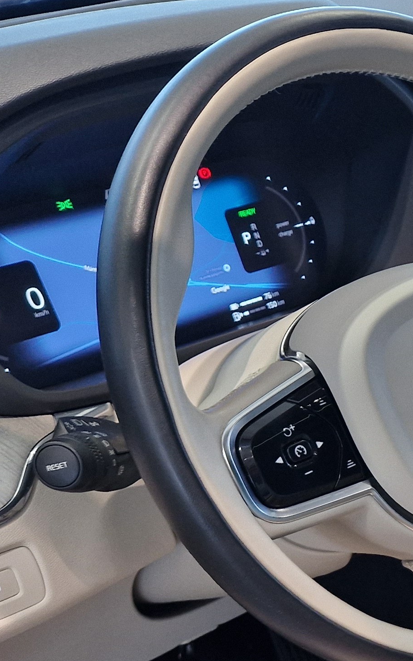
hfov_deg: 16.6
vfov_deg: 29.2
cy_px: 614
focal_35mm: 67
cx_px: 715
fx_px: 1207
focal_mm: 5.4
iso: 100
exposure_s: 1/100
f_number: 1.8
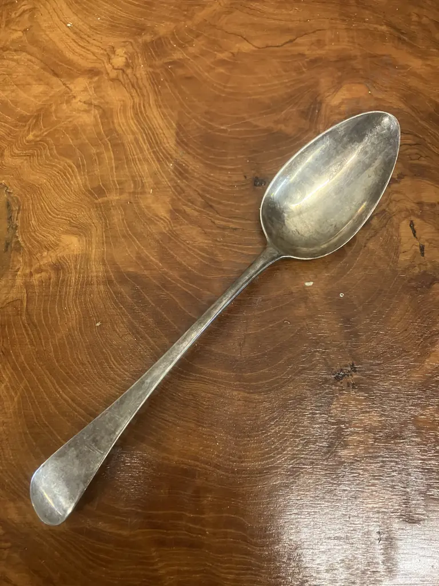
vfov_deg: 63.4
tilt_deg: -71.0
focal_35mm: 28
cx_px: 220
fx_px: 473
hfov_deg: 49.7
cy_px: 293
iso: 250
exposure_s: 1/33
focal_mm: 3.99
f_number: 1.8
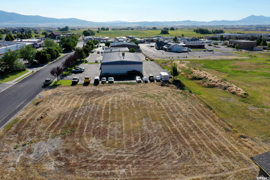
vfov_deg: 46.4
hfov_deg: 65.5
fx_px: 210
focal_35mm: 28
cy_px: 90
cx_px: 135
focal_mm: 10.26
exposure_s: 1/500
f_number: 6.3
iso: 100
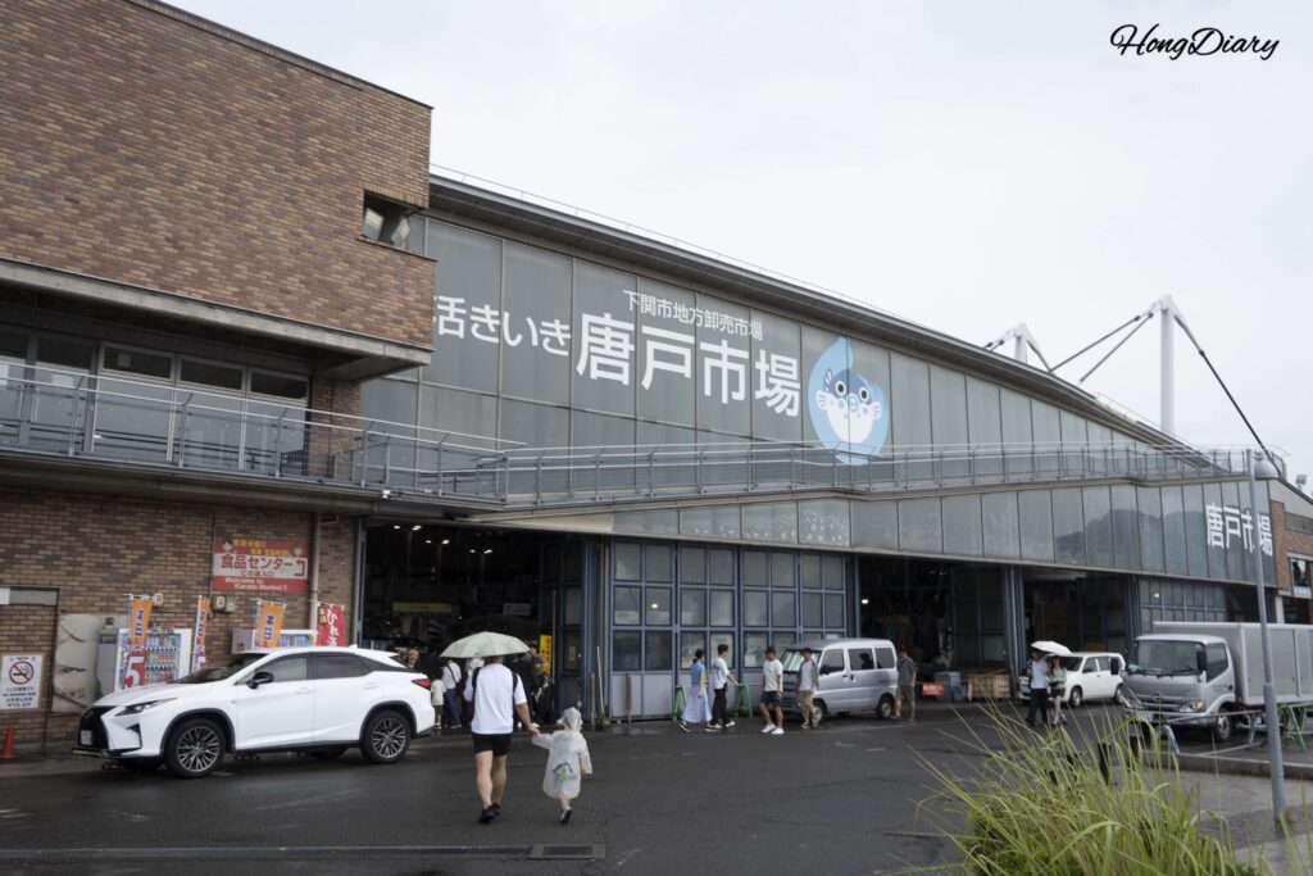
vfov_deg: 43.6
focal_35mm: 30
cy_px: 438
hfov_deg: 61.9
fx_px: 1094
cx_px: 656
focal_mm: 30
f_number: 9
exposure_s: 1/125
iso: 100
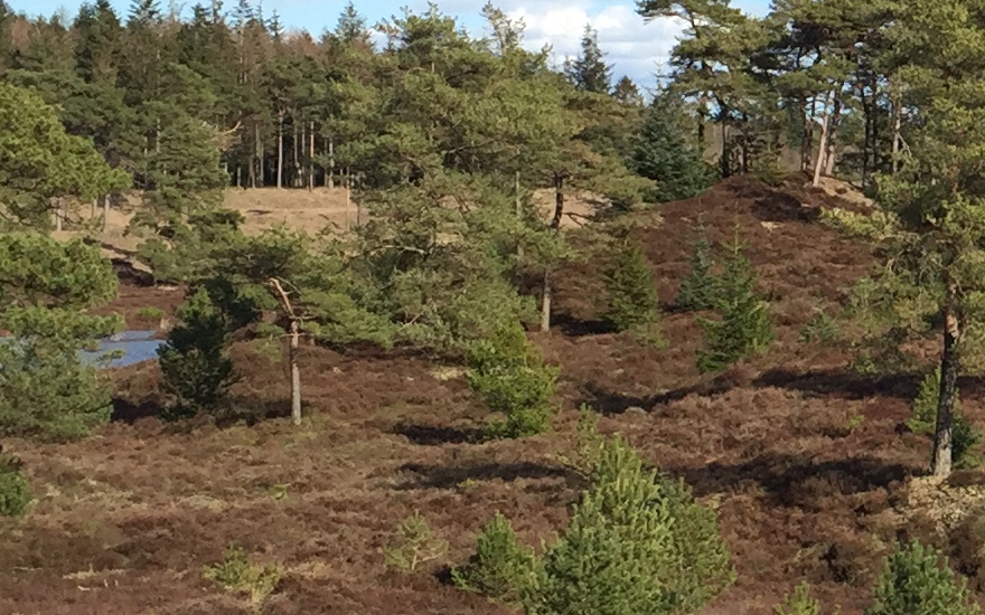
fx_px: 3060
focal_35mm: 114
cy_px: 229
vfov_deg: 11.5
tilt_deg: -1.4
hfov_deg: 17.1
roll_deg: -1.2
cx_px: 1316
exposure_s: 1/1582
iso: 32
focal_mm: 4.15
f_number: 2.2
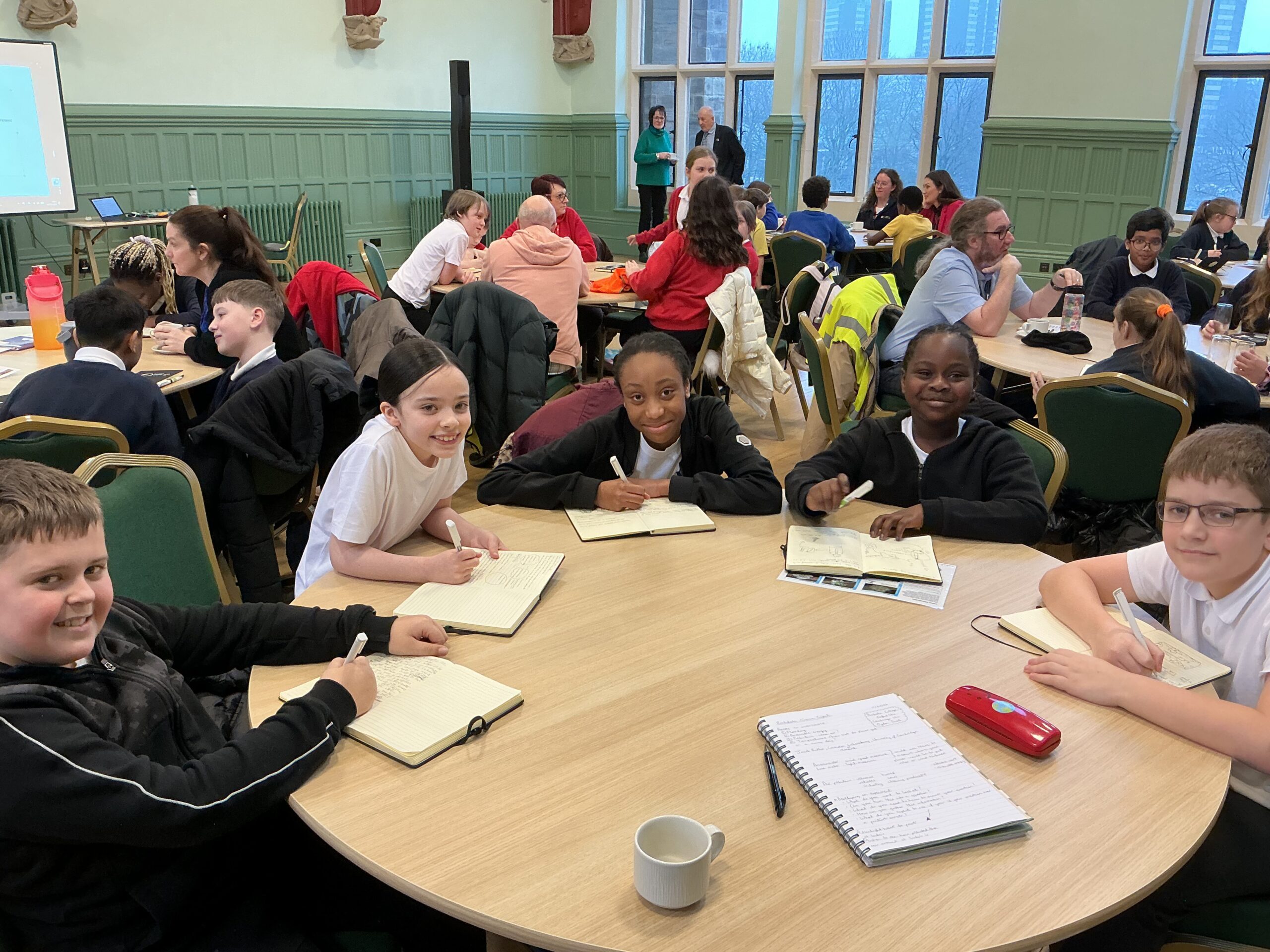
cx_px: 635
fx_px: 1064
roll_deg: -1.2
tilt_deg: -18.9
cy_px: 476
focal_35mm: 29
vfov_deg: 48.2
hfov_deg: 61.7
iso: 125
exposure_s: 1/60
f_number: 1.8
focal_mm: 3
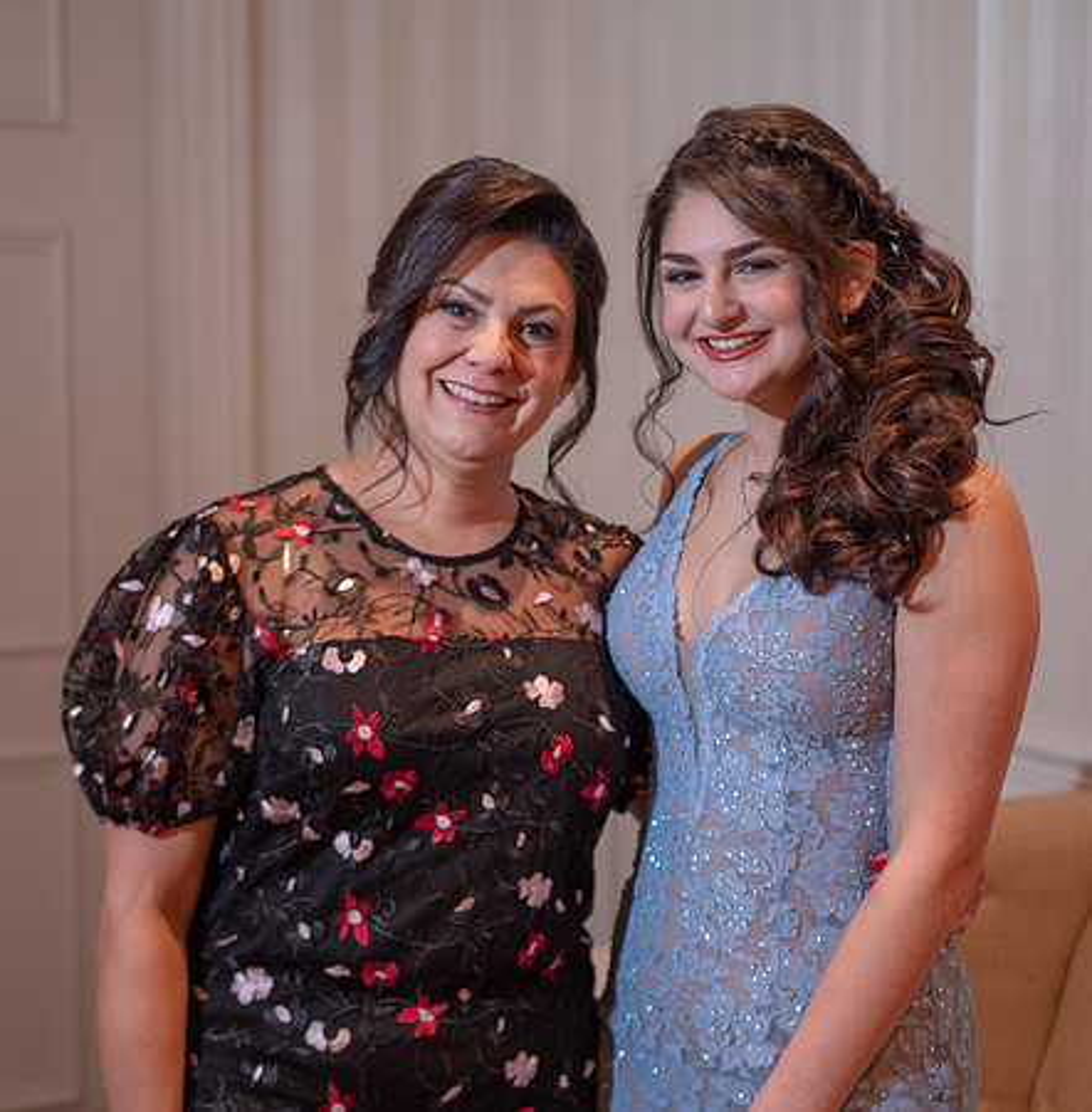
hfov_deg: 28.6
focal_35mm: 59
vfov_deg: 29.1
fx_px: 2142
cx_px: 579
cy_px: 556
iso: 500
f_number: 1.7
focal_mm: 25
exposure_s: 1/80
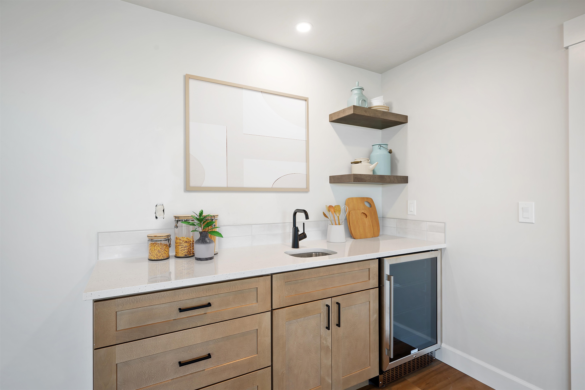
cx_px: 292
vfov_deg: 67.4
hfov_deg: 90.0
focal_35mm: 18
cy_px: 195
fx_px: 292
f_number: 8
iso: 100
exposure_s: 1/2
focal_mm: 18
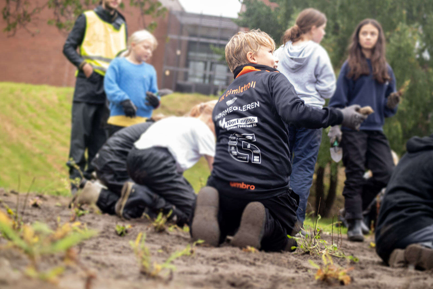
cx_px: 221
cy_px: 146
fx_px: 866
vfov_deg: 18.9
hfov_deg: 28.1
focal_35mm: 72
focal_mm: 70
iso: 2500
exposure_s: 1/160
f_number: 5
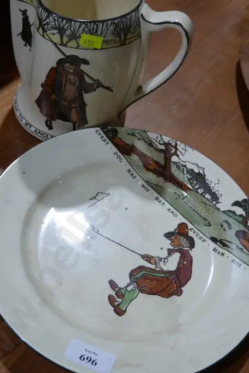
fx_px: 518
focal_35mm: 50
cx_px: 132
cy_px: 170
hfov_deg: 27.0
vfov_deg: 39.6
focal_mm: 16
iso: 200
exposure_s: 1/125
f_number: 3.6
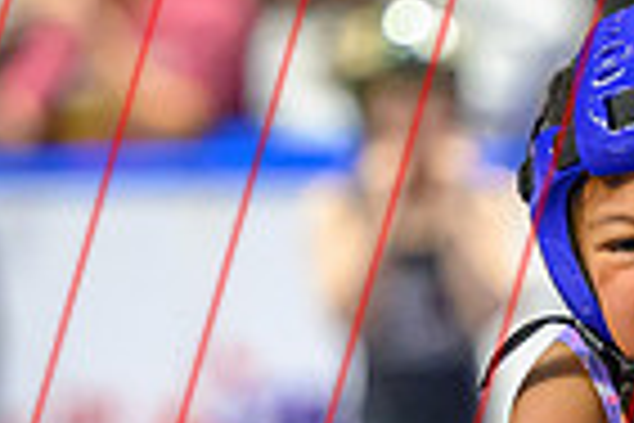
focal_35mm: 696
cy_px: 595
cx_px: 834
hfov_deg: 3.0
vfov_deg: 2.0
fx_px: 12256
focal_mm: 125
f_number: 2.8
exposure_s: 1/800
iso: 7200
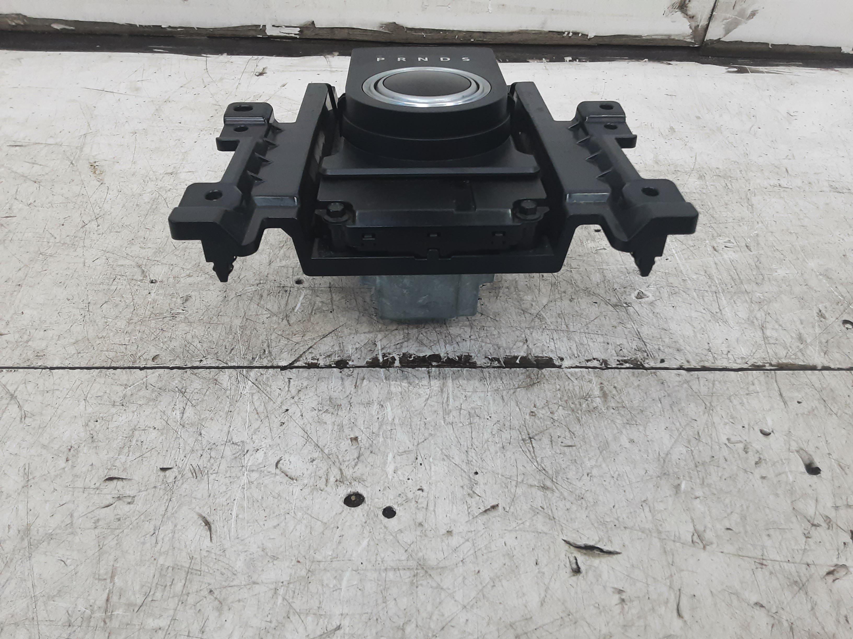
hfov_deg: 65.3
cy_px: 320
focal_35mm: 27
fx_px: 665
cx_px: 426
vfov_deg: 51.4
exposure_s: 1/50
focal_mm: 2.91
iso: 100
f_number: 1.9
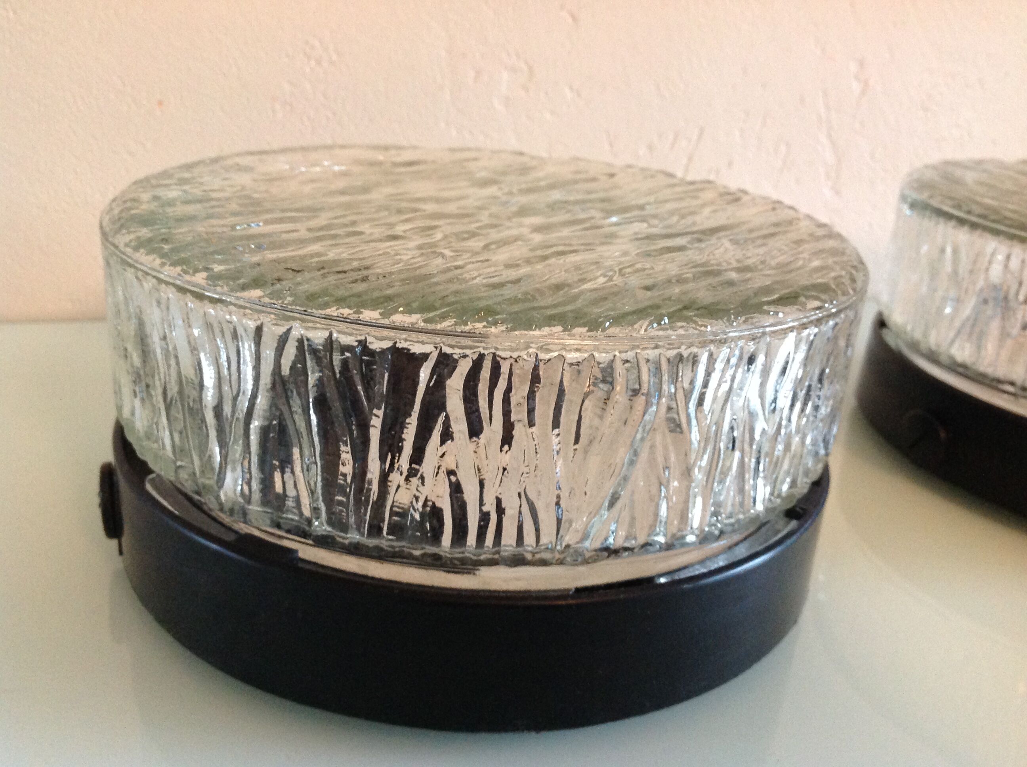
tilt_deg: -21.8
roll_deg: -4.5
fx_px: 1037
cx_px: 514
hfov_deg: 52.7
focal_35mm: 35
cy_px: 384
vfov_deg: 40.6
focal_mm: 4.28
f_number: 2.4
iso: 320
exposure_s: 1/15
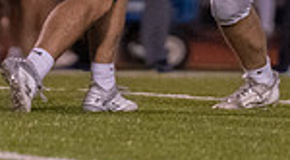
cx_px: 83
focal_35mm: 1162
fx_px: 8901
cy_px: -147
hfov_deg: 1.9
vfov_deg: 1.0
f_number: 2.8
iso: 5000
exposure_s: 1/1250
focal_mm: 200
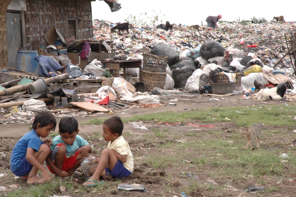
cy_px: 98
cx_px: 148
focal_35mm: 105
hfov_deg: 19.5
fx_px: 863
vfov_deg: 13.0
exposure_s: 1/25
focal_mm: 70
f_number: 18
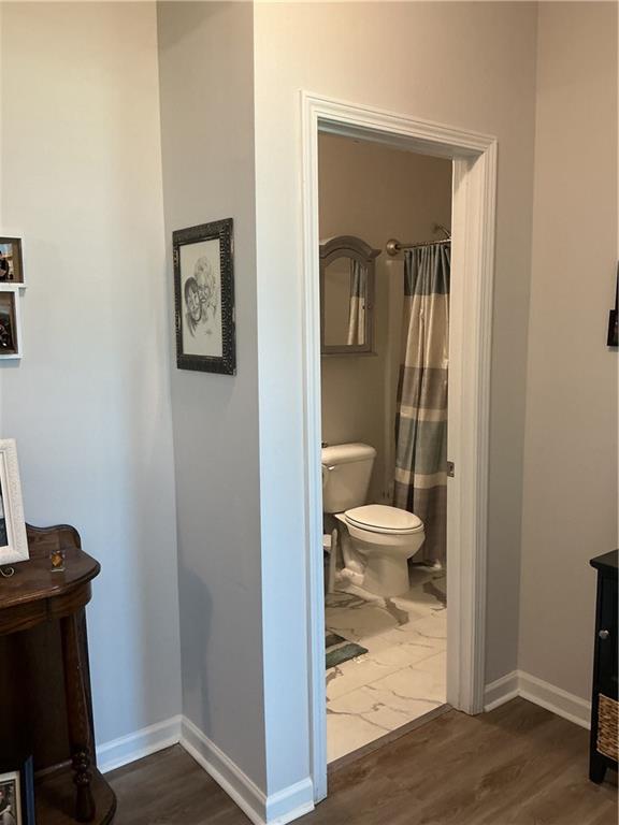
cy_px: 412
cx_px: 310
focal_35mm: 29
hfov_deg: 48.2
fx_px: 691
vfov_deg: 61.7
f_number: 1.8
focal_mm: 3
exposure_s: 1/50
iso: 100
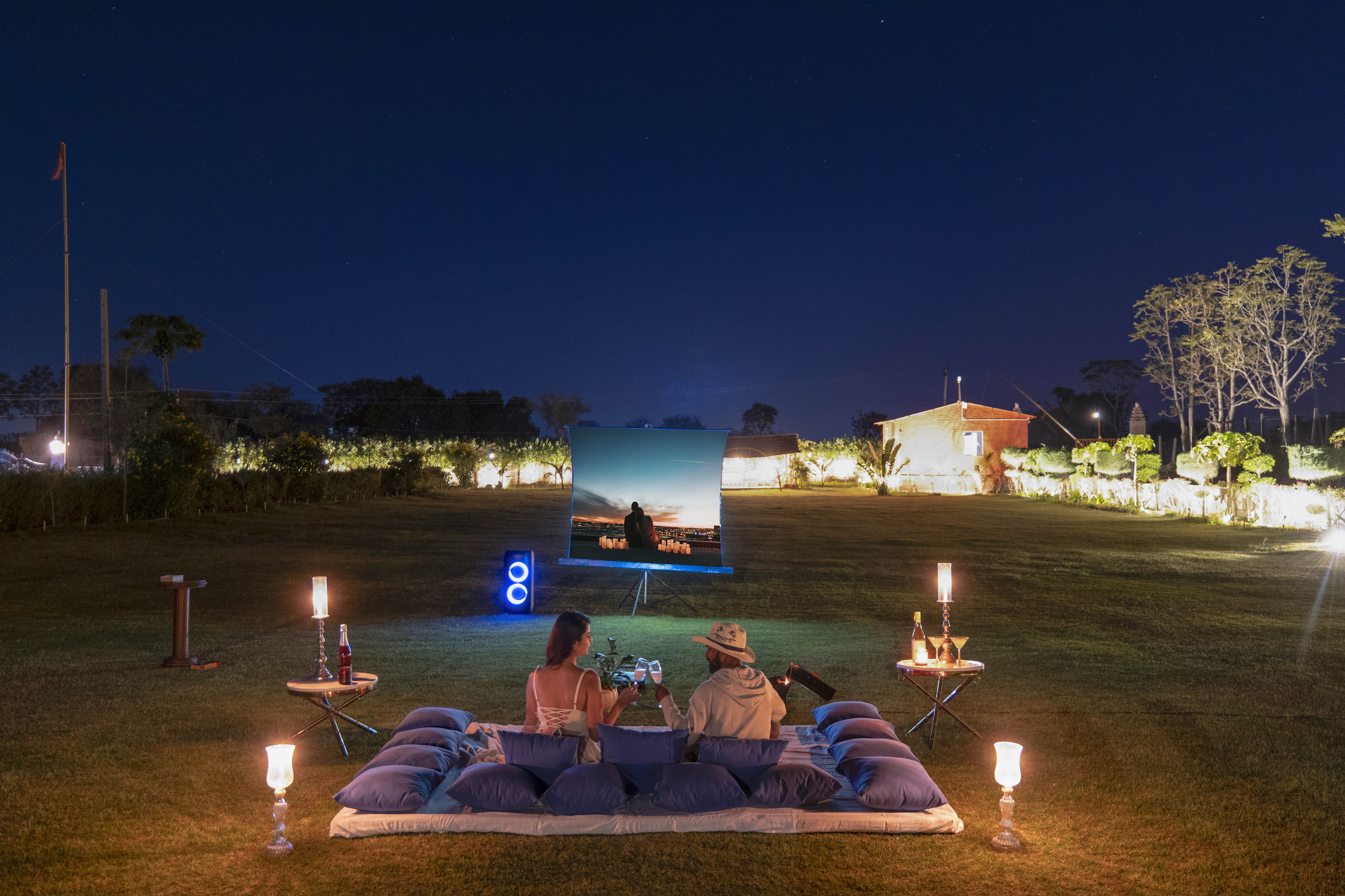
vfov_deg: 42.3
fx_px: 1158
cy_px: 448
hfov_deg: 60.3
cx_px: 672
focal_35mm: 31
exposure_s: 3.2
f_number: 4.3
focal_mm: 31
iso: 1600
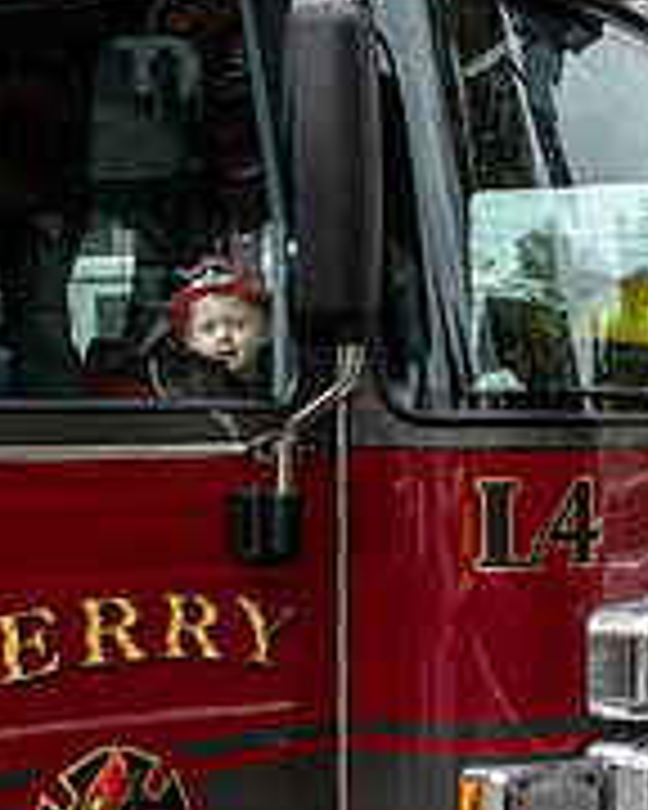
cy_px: 445
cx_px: 408
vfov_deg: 23.8
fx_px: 1918
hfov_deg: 19.1
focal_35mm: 80
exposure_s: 1/3200
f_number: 4
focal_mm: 16
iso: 2000
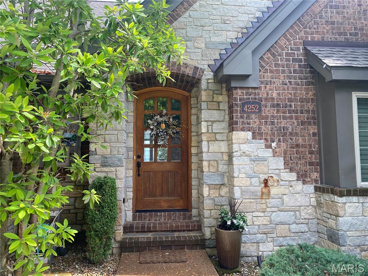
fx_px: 276
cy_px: 138
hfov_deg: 67.3
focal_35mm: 26
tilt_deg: +3.1
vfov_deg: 53.1
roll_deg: +0.1
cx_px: 184
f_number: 1.8
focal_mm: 4.25
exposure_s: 1/394
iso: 32
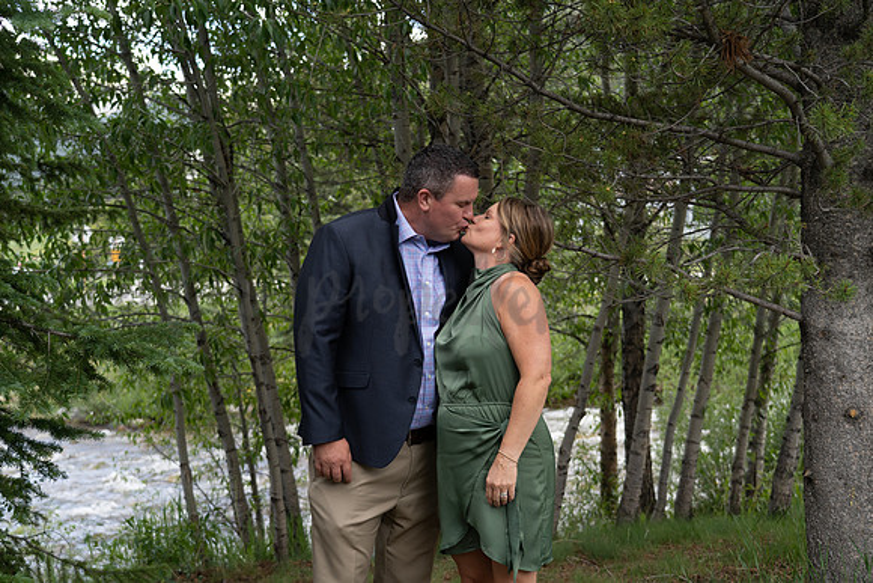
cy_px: 292
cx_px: 436
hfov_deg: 44.5
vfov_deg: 30.5
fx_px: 1067
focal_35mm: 44
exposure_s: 1/500
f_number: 4
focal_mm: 44
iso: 500
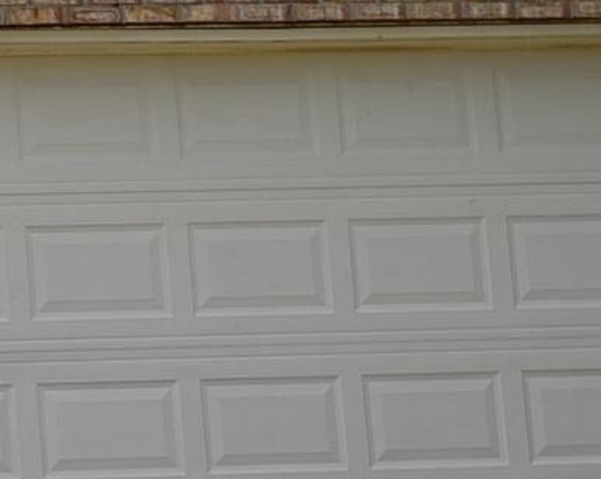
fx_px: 3875
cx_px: -1106
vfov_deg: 6.9
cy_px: -341
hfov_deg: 7.8
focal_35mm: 218
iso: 100
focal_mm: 20
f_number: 9
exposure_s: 1/320
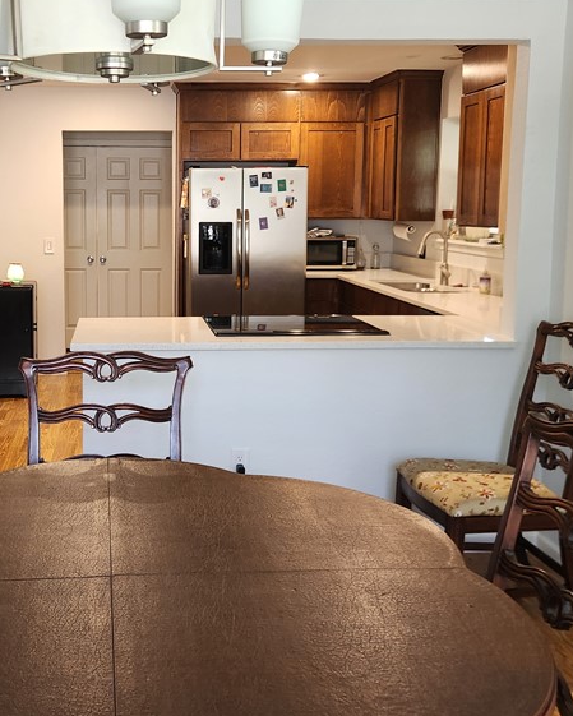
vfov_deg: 44.6
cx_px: 161
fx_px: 869
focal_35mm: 41
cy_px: 291
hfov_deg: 35.9
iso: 320
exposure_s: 1/120
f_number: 1.8
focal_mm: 5.4
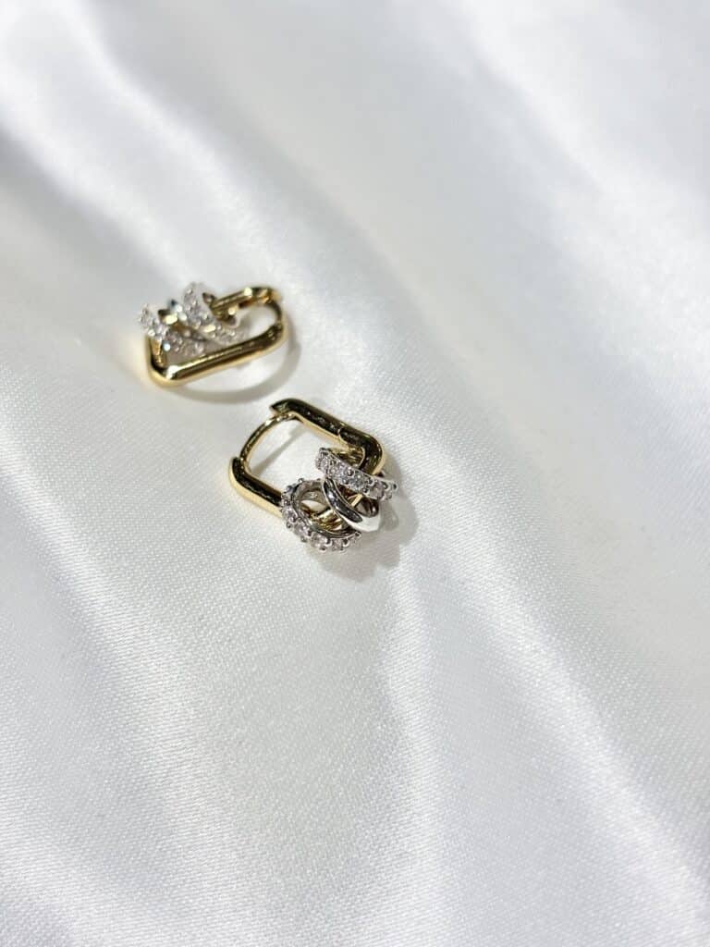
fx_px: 1422
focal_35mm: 52
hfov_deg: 28.0
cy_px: 474
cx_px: 355
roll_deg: +9.3
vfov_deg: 36.8
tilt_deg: -42.8
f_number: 1.6
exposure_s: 1/364
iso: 32
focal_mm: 5.96
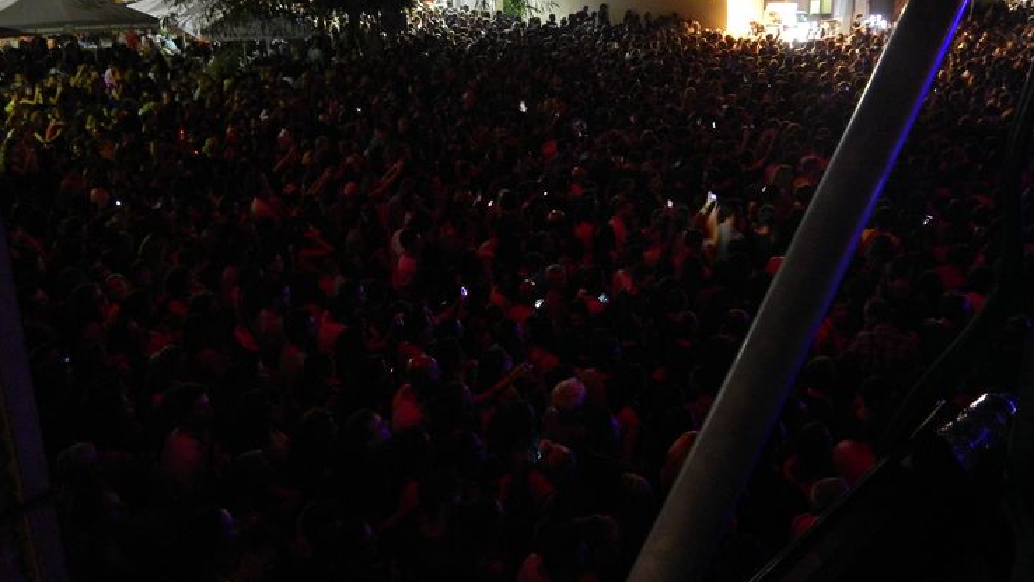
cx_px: 516
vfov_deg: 37.4
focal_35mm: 31
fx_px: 850
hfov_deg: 62.6
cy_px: 195
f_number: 3.2
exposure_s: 1/4
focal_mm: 5.1
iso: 800
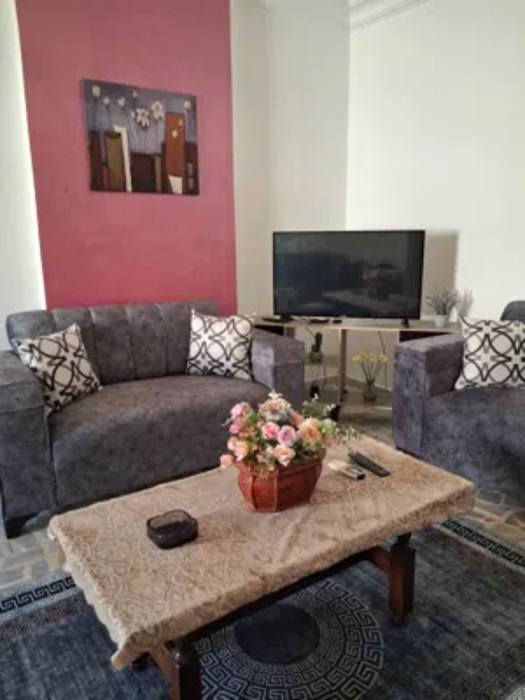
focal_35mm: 27
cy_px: 350
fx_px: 546
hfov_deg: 51.4
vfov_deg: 65.3
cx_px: 262
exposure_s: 1/60
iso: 250
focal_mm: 4
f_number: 1.8
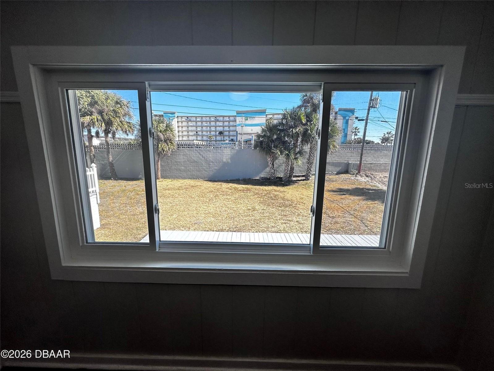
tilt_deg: -8.2
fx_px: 200
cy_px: 186
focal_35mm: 14
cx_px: 247
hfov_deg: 102.1
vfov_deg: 85.7
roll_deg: -1.0
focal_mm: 2.22
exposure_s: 1/596
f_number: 2.2
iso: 40
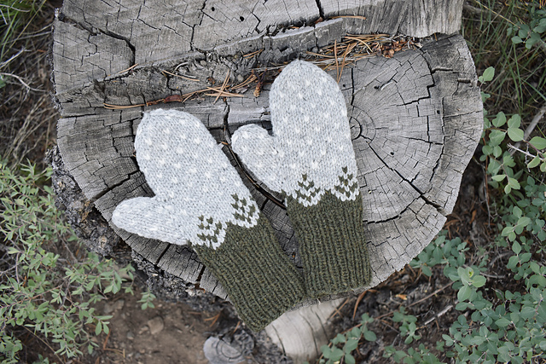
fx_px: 501
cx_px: 273
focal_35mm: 33
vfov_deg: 40.0
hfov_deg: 57.2
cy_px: 182
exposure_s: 1/80
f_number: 4.5
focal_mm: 22
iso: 400
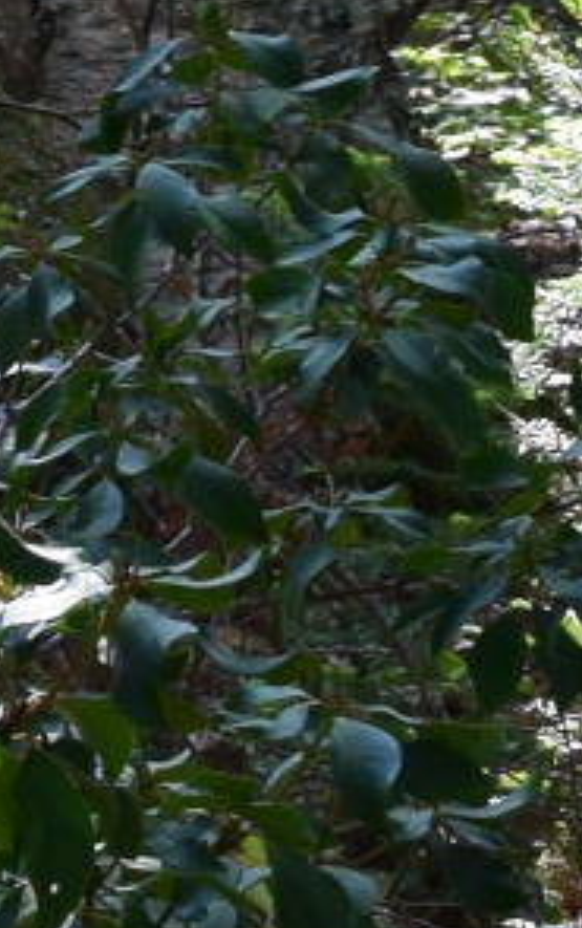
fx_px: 11798
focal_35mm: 466
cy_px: -919
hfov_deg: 2.8
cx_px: -1391
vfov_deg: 4.4
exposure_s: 1/200
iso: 400
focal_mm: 30
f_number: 10
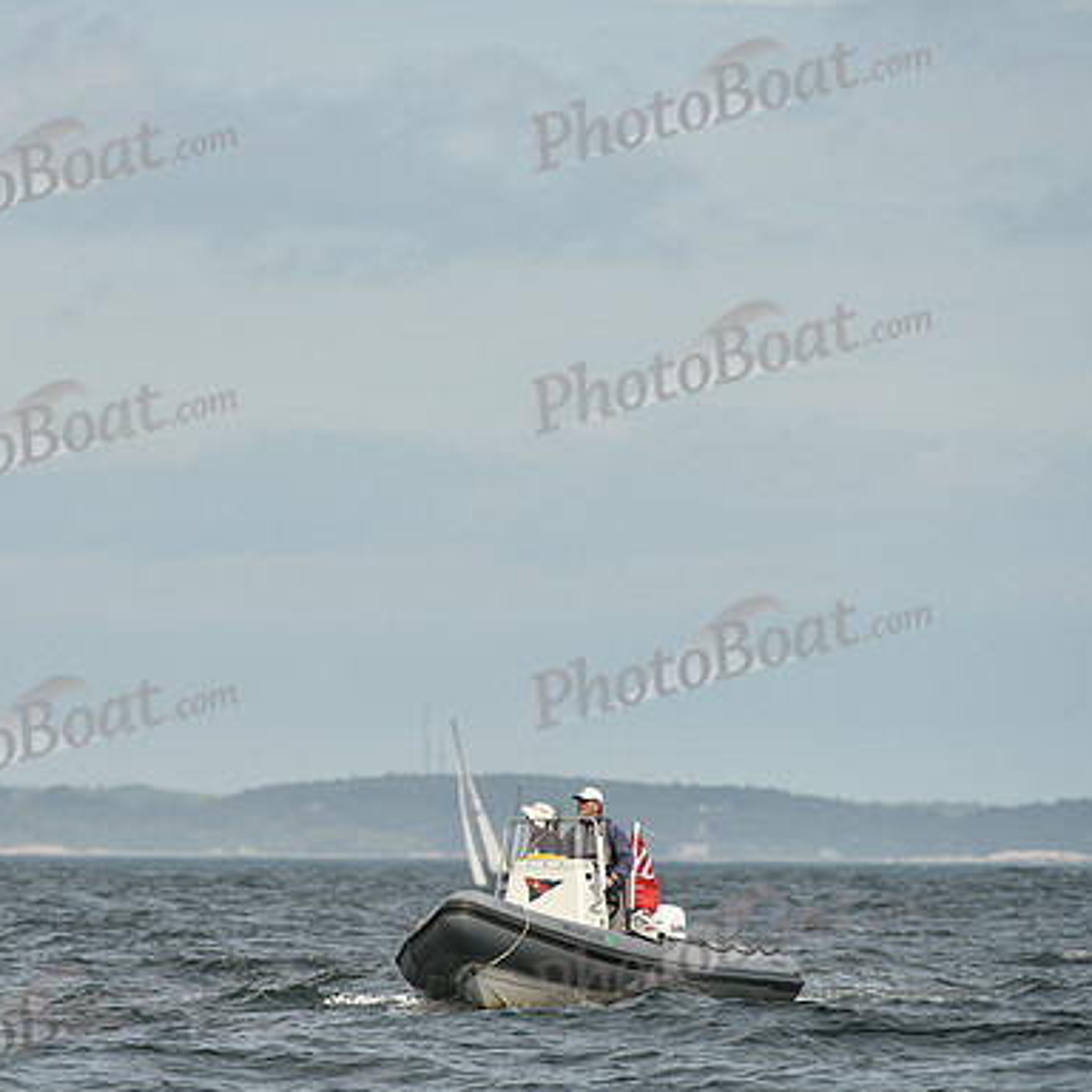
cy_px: 547
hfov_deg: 3.4
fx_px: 18309
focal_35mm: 513
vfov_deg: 3.4
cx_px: 387
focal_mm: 400
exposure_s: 1/1600
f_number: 6.3
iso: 320
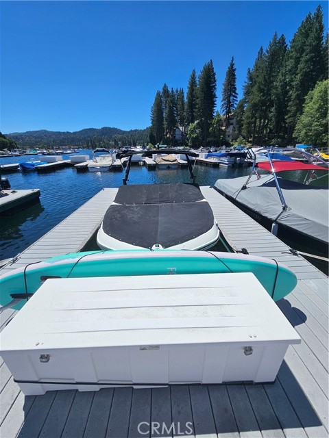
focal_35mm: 13
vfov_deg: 106.2
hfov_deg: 89.9
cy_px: 219
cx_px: 164
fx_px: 165
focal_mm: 2.2
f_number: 2.2
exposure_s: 1/5523
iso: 50
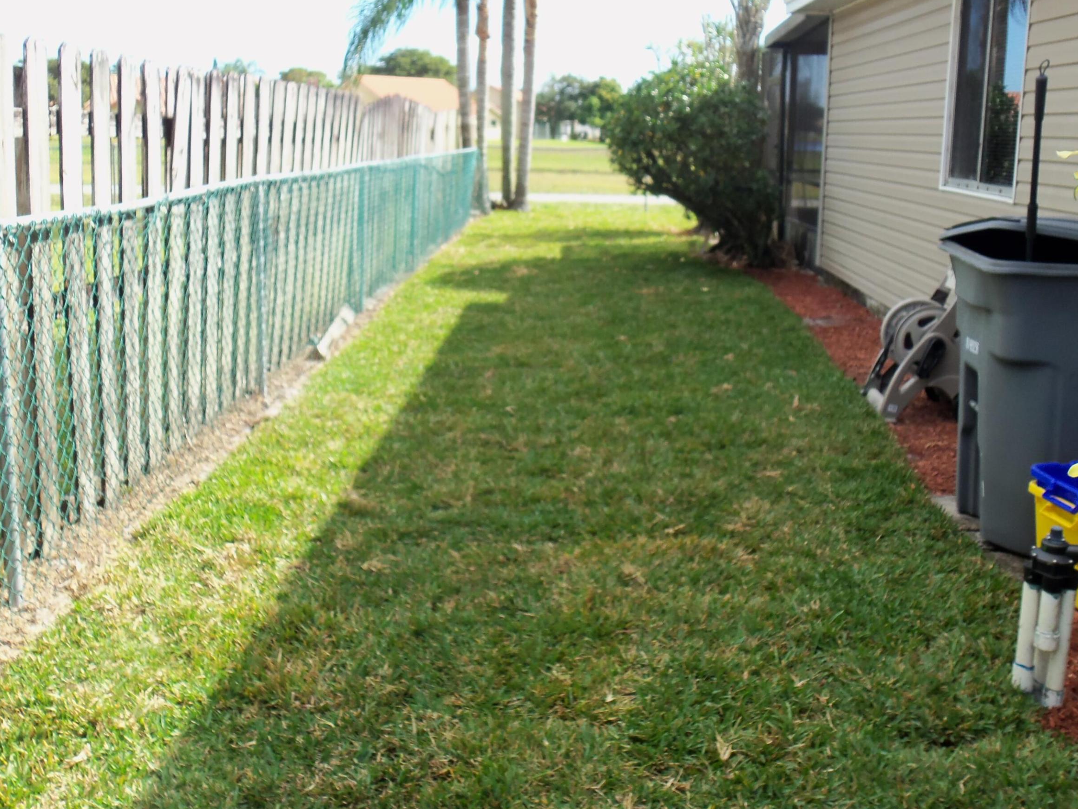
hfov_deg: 51.3
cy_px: 319
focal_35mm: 36
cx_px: 554
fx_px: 1121
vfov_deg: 39.5
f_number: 3.4
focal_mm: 5.2
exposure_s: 1/250
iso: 80
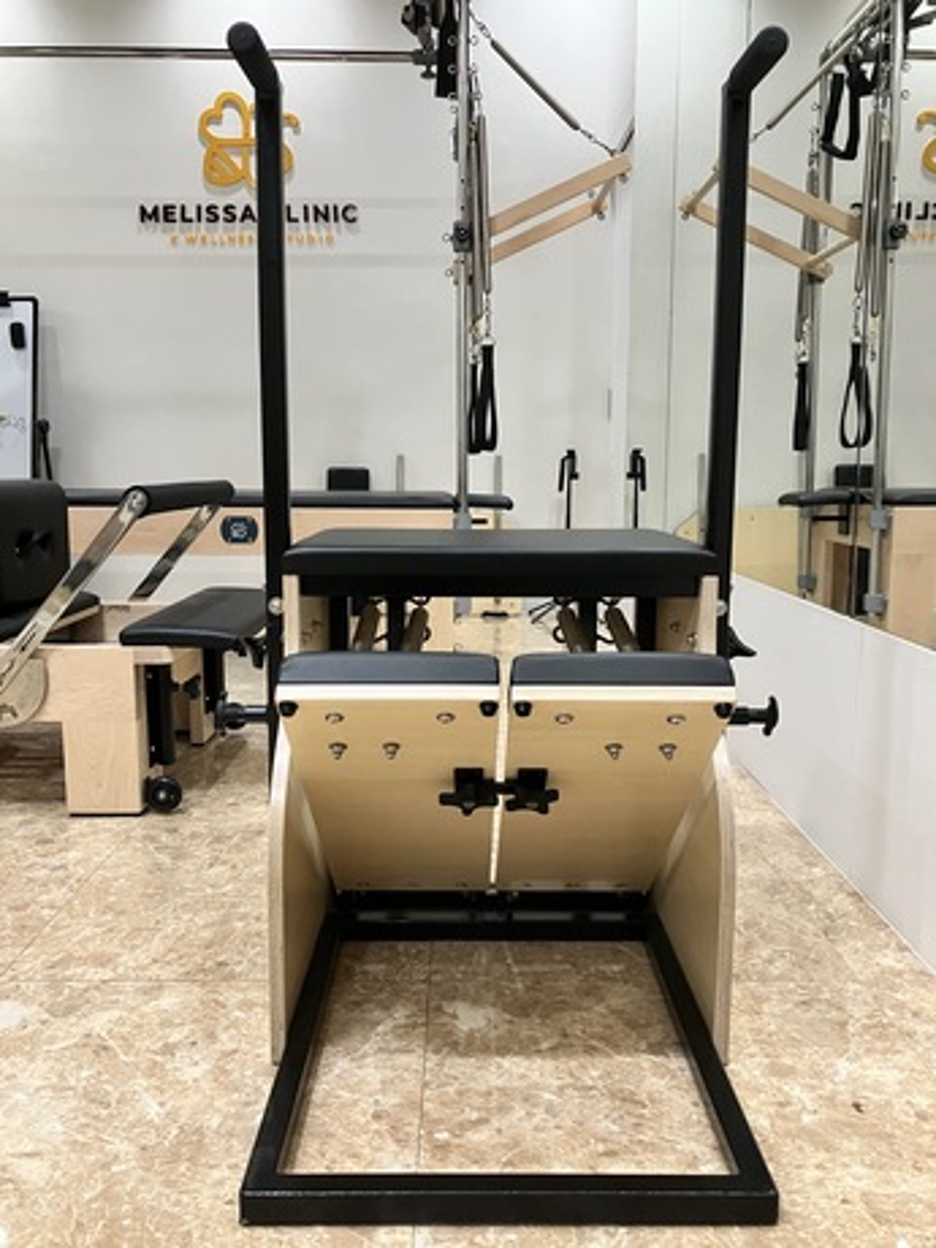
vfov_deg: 63.4
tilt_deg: -7.7
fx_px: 1009
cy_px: 624
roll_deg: +0.4
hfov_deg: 49.7
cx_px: 468
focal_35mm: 28
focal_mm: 3.99
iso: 320
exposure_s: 1/49
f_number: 1.8
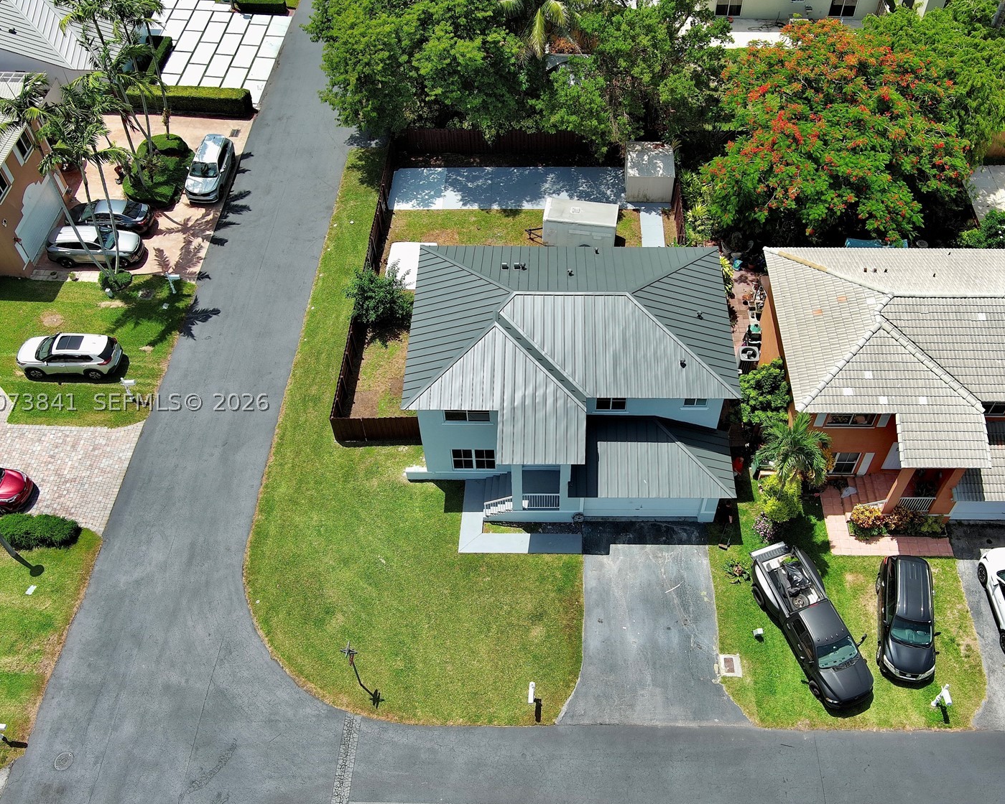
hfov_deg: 54.1
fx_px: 982
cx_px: 551
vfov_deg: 44.6
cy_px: 401
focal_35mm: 33
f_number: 2.8
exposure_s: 1/1248
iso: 100
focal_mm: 10.57
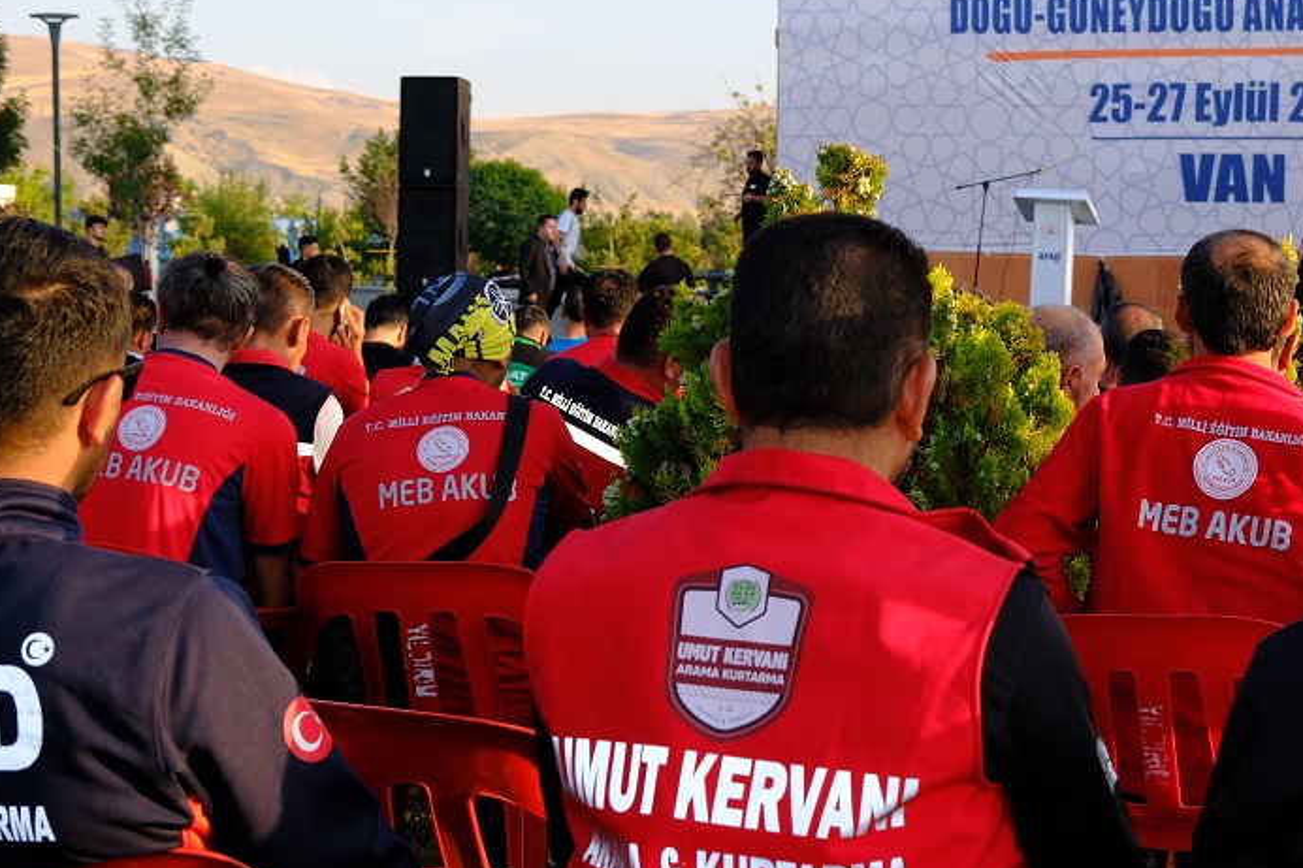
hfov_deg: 26.1
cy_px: 469
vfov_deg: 17.7
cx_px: 911
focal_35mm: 77
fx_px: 2786
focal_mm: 26
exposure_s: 1/125
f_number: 5
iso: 125
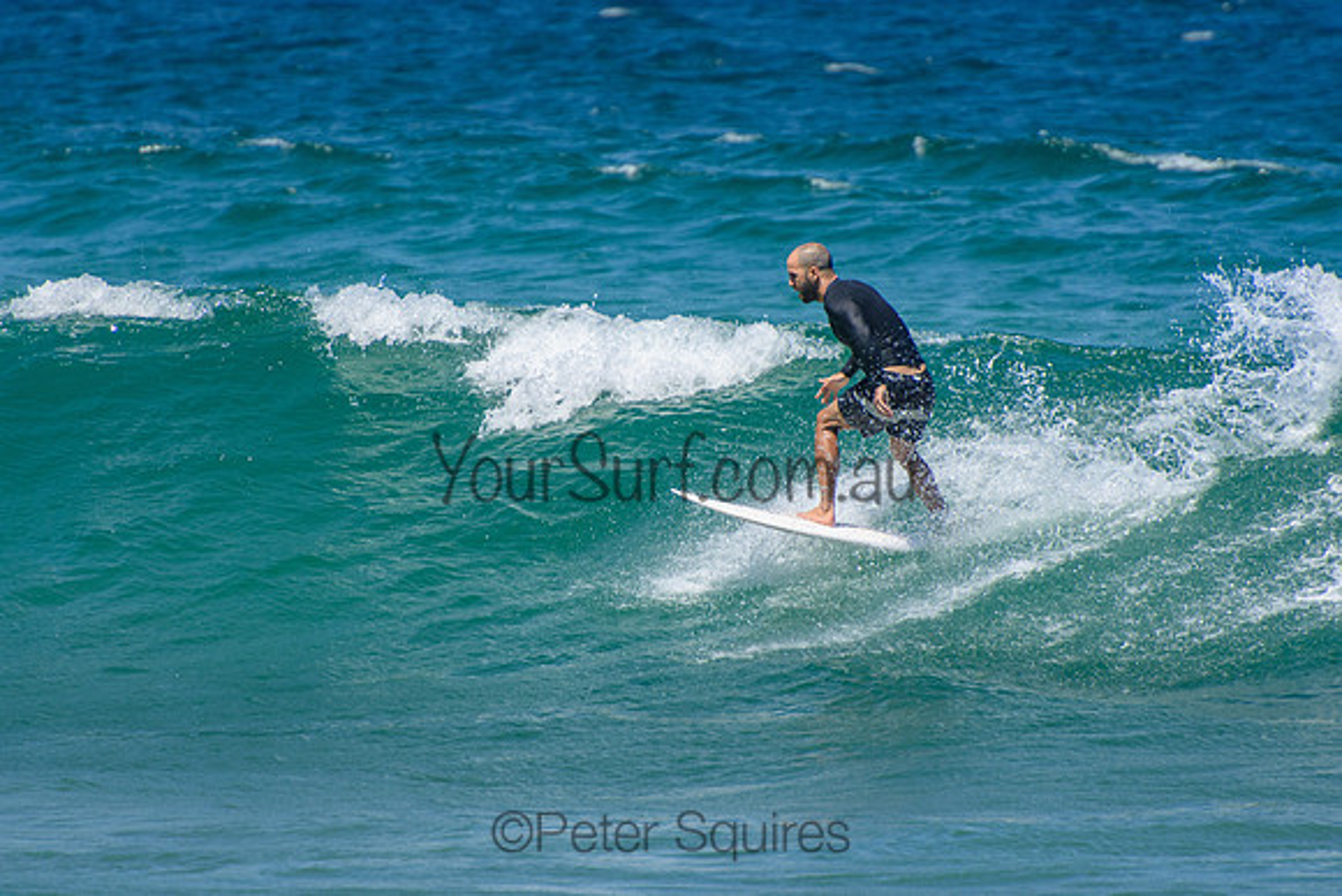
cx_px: 671
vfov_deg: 2.3
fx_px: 22371
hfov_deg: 3.4
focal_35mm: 600
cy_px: 448
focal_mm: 400
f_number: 5.6
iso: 360
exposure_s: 1/2000
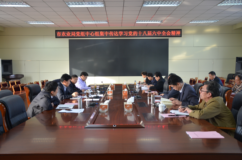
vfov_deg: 36.7
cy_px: 80
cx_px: 121
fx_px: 241
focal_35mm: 36
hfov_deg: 53.2
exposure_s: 1/60
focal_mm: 24
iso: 500
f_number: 4
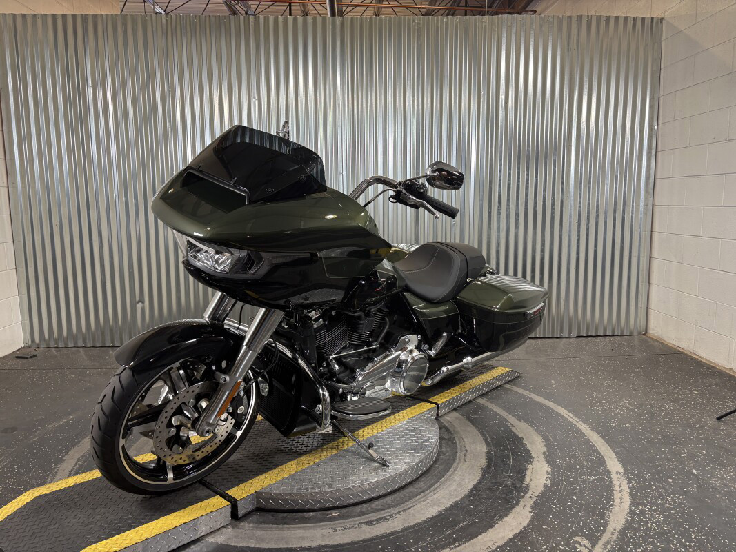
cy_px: 276
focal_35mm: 26
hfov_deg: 67.3
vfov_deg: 53.1
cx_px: 368
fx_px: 553
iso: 80
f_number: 1.6
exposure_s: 1/60
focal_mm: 5.96
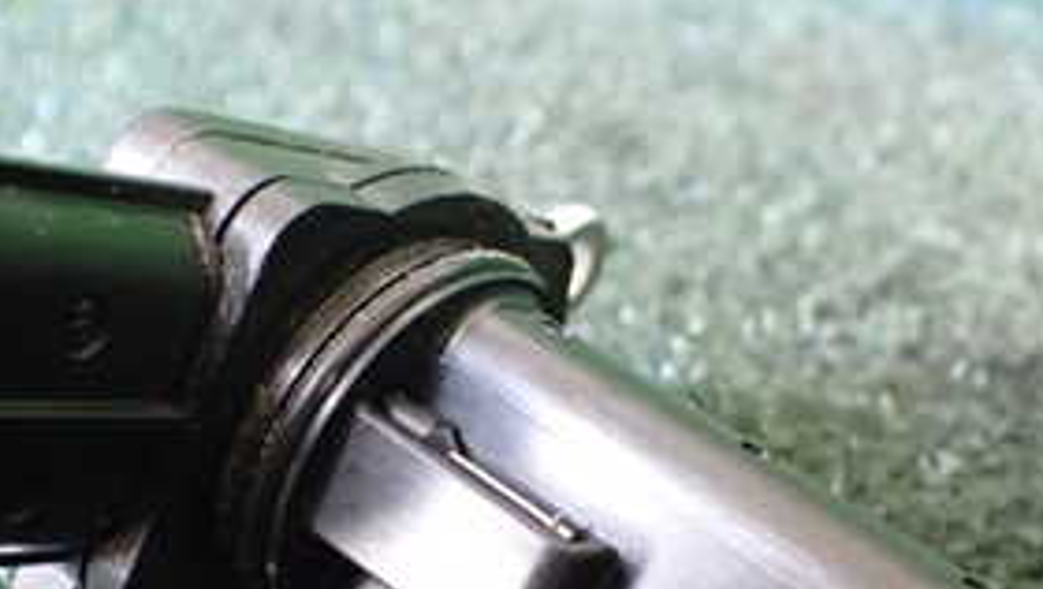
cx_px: 454
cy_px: 447
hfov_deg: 30.1
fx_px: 1937
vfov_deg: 17.2
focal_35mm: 70
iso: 800
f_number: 2.3
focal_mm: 5.4
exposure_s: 1/80
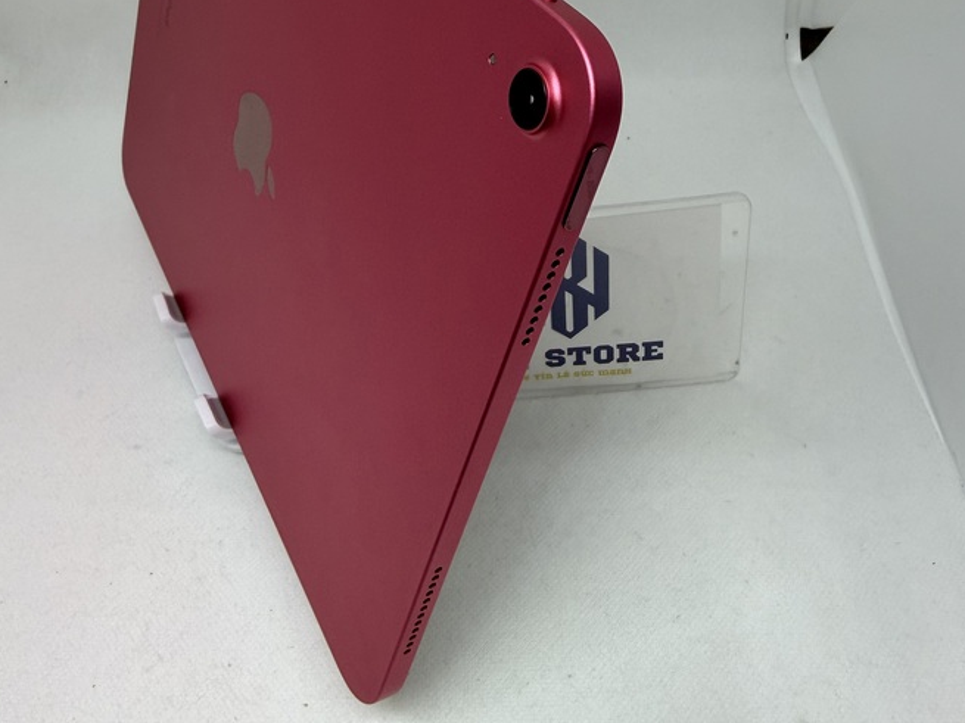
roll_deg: +4.1
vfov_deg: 42.4
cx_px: 493
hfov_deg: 55.4
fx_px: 920
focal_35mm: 33
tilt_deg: -38.7
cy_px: 243
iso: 80
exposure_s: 1/120
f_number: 2.2
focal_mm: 2.22
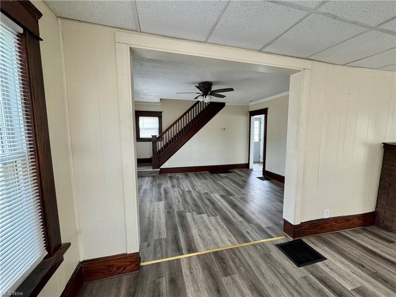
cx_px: 198
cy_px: 148
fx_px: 160
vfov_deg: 85.7
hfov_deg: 102.1
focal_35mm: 14
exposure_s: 1/120
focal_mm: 2.22
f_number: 2.2
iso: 160
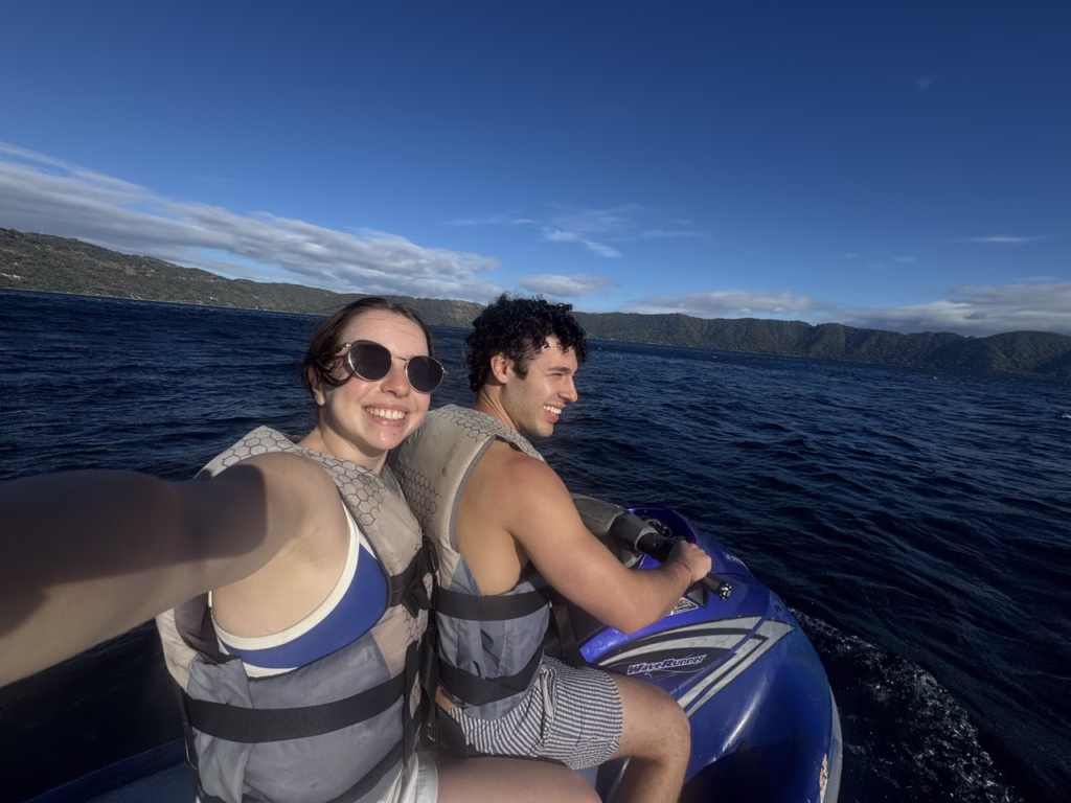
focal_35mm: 14
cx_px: 536
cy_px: 402
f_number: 2.2
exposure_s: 1/3717
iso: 50
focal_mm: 2.22
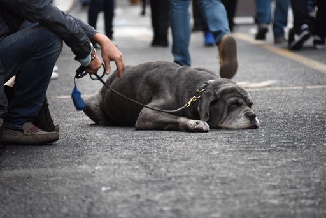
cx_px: 163
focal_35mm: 300
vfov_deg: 4.6
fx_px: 2718
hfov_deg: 6.9
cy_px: 109
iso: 2000
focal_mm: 300
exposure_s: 1/160
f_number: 5.6
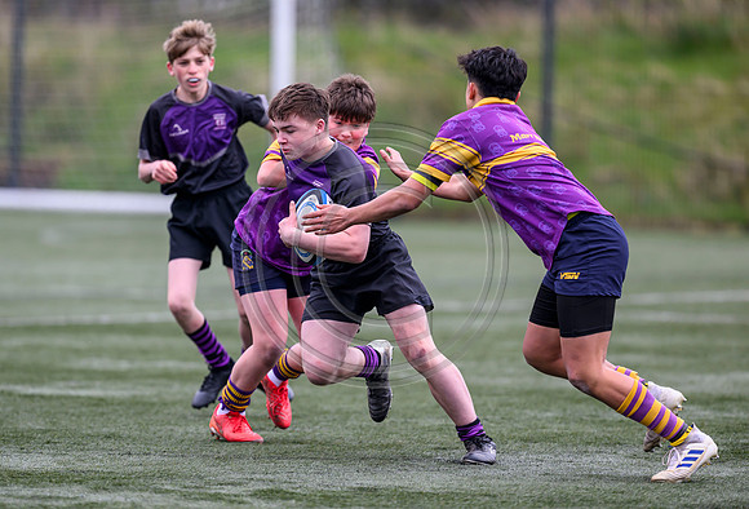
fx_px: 8653
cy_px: 250
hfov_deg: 5.0
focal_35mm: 414
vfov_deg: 3.4
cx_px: 360
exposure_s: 1/2000
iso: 640
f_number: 3.5
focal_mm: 400
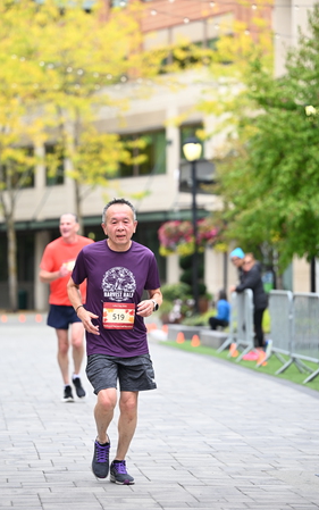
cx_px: 133
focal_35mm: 156
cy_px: 210
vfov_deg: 13.4
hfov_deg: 8.4
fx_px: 2168
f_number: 2.8
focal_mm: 125
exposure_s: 1/1600
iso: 640
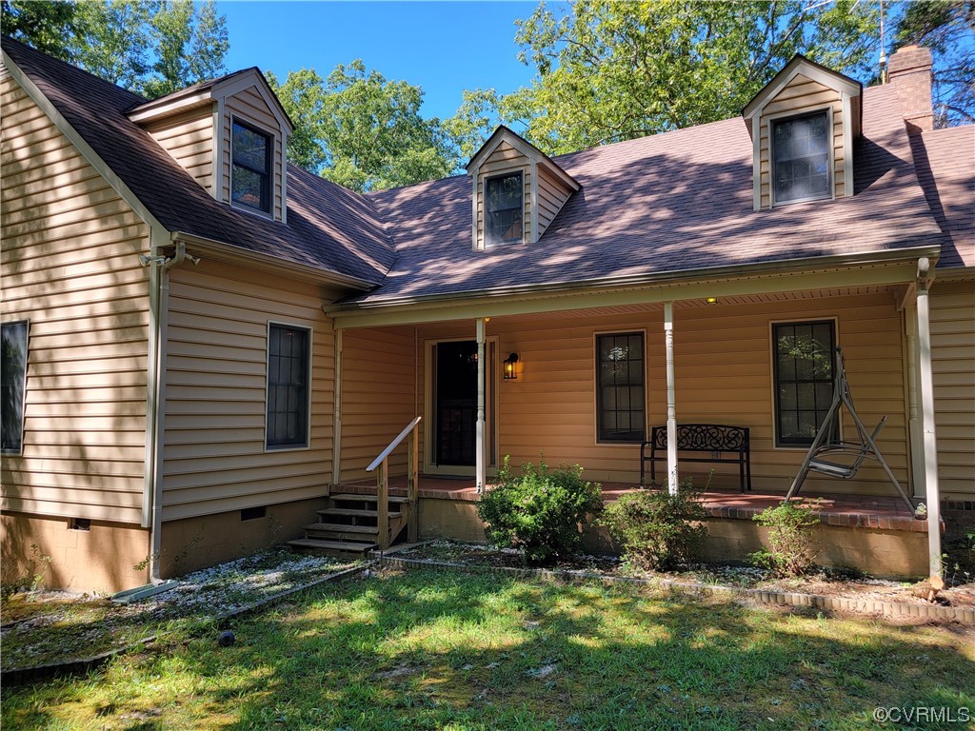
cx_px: 488
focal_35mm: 24
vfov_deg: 56.8
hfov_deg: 71.6
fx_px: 676
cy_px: 366
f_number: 1.8
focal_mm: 6.7
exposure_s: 1/123
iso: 16
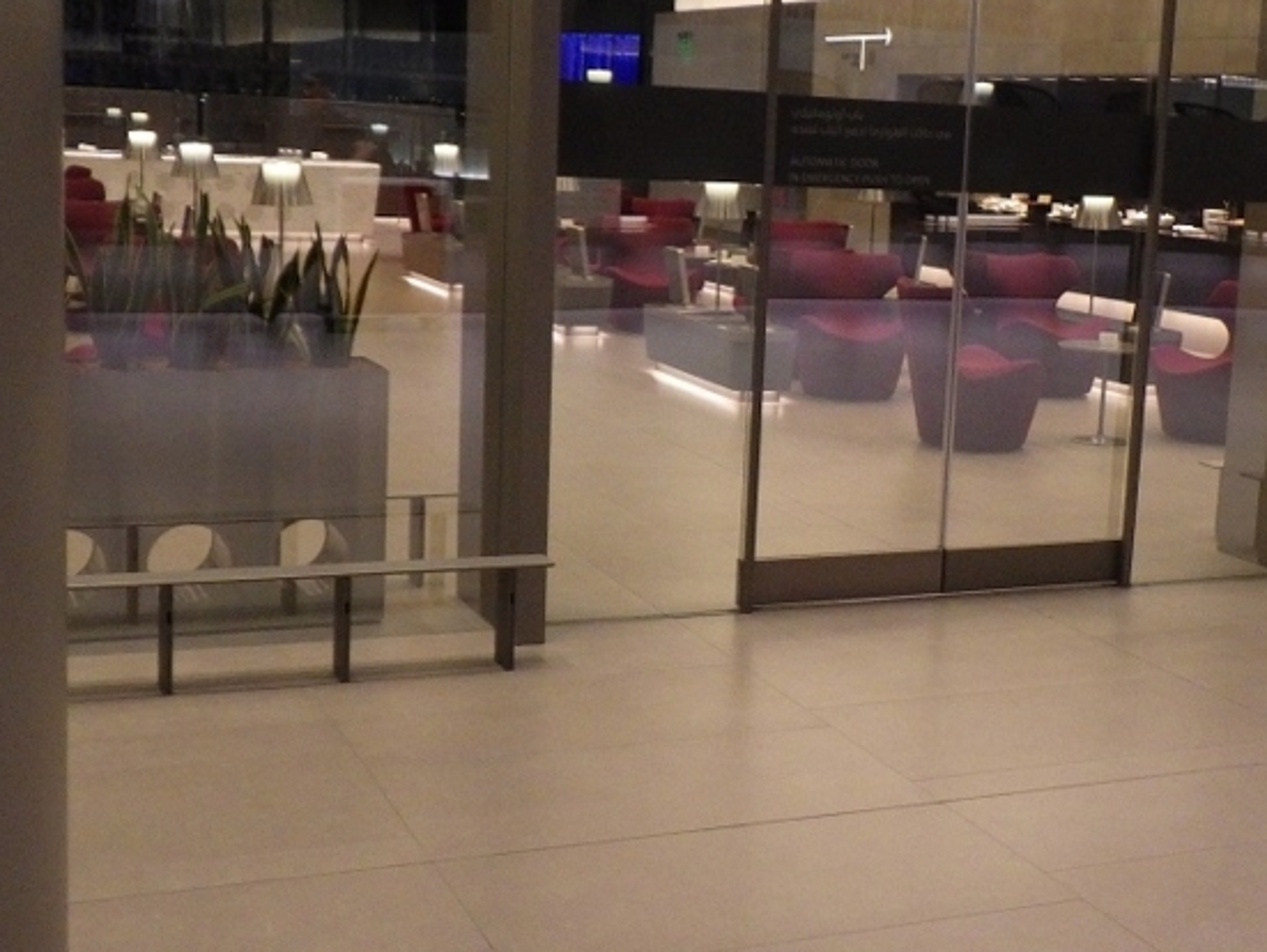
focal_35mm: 52
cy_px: 409
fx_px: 1905
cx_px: 839
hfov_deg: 36.4
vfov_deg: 28.0
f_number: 3.5
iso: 500
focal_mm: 5
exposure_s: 1/45
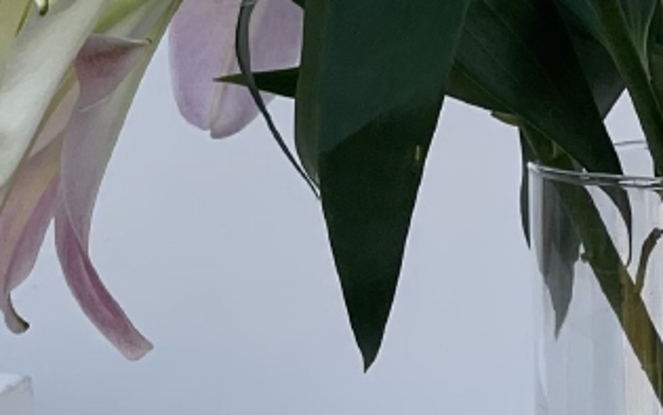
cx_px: 725
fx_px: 5837
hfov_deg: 6.5
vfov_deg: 4.1
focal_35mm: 323
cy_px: -11
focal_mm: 7.5
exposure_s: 1/459
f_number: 2.2
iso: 20
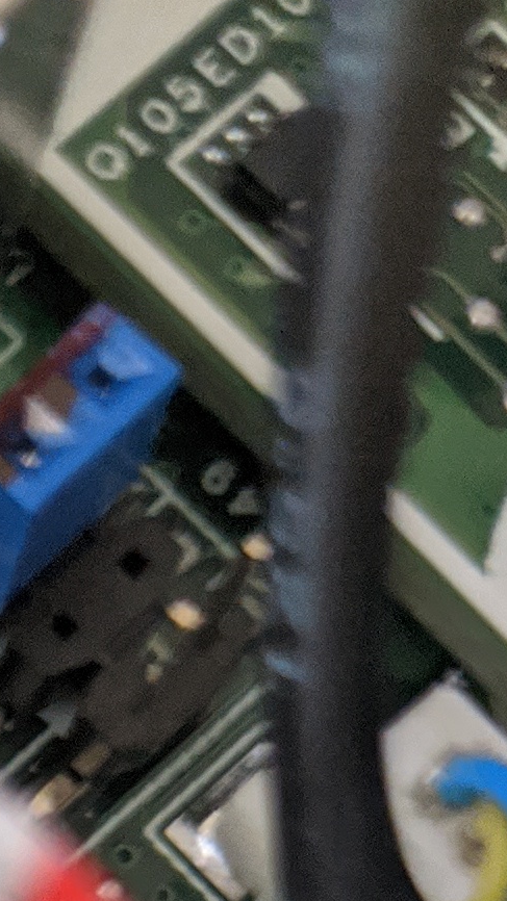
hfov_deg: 8.0
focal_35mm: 137
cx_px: -828
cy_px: 2086
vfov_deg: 12.6
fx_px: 3275
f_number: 1.8
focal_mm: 4.44
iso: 274
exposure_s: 1/60
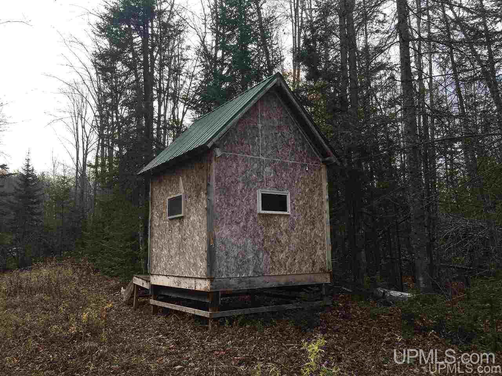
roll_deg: +1.5
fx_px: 421
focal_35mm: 29
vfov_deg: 48.2
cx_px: 251
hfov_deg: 61.7
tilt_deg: +10.7
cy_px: 188
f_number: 2.2
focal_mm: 4.15
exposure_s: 1/437
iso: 25
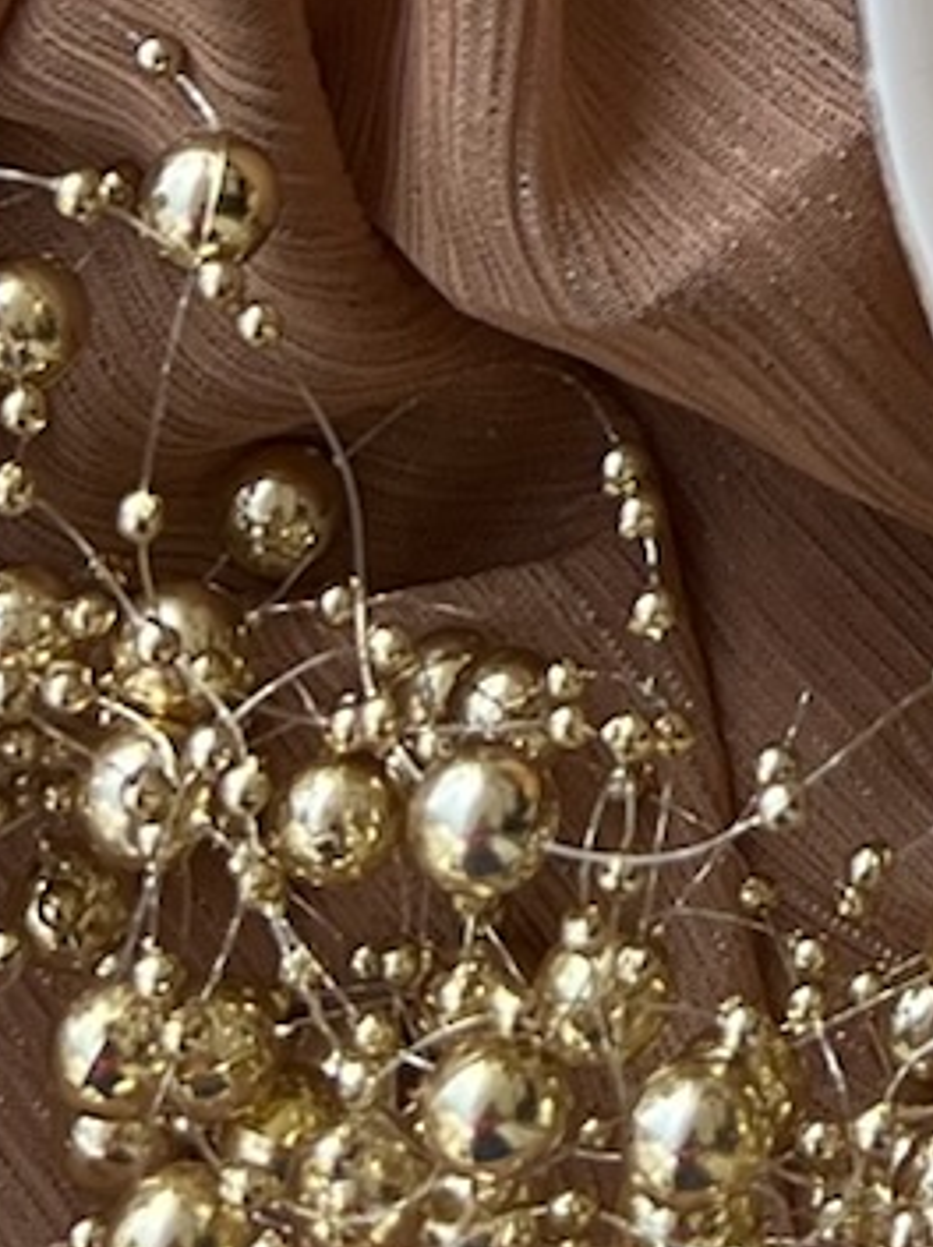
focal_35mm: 151
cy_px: -1102
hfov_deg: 9.3
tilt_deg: -74.3
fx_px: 5436
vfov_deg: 11.9
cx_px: 1756
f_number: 1.5
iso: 50
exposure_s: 1/1449
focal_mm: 5.7
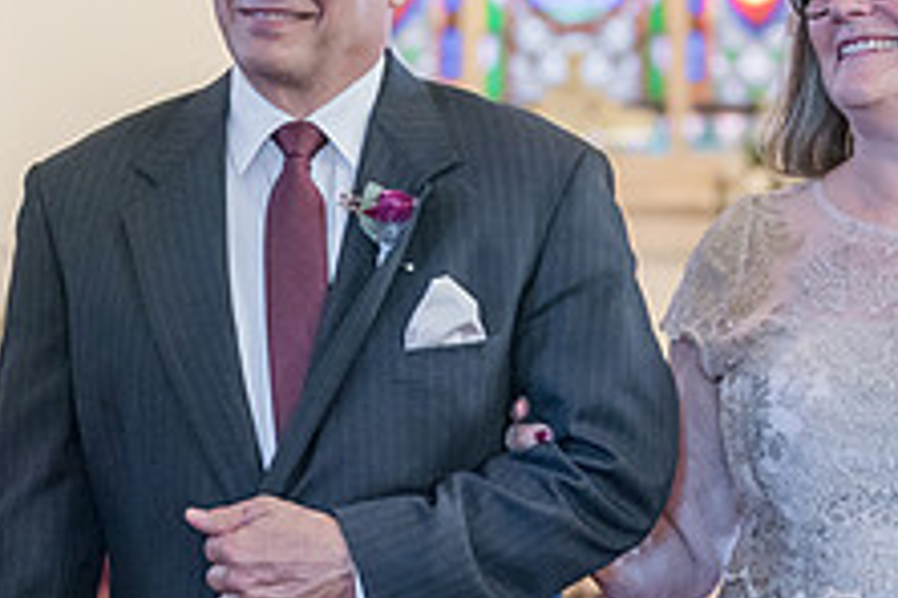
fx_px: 5437
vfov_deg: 6.3
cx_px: 564
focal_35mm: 218
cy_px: 229
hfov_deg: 9.4
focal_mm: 70
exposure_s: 1/160
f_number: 2.8
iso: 2000
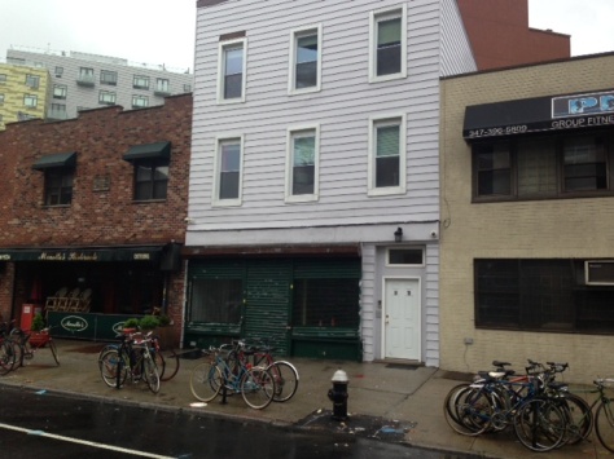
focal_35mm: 33
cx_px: 307
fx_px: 585
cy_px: 230
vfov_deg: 42.9
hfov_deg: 55.4
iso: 50
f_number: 2.4
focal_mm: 4.13
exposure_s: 1/401
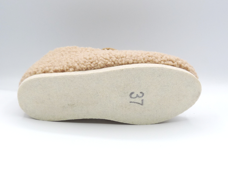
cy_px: 86
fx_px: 323
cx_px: 114
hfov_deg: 38.9
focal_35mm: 49
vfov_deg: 29.7
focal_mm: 4.8
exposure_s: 1/200
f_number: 5
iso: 100
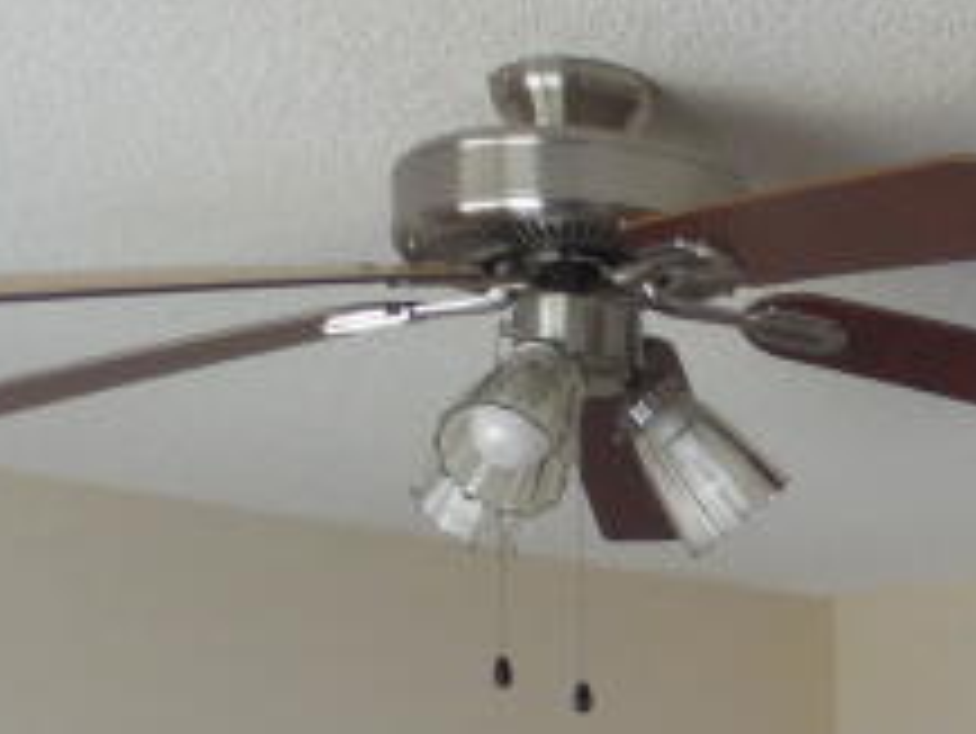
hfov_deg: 18.5
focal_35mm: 96
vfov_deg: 13.8
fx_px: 2708
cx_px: 1381
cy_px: 1310
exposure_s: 1/30
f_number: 3.5
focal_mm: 4.6
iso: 220
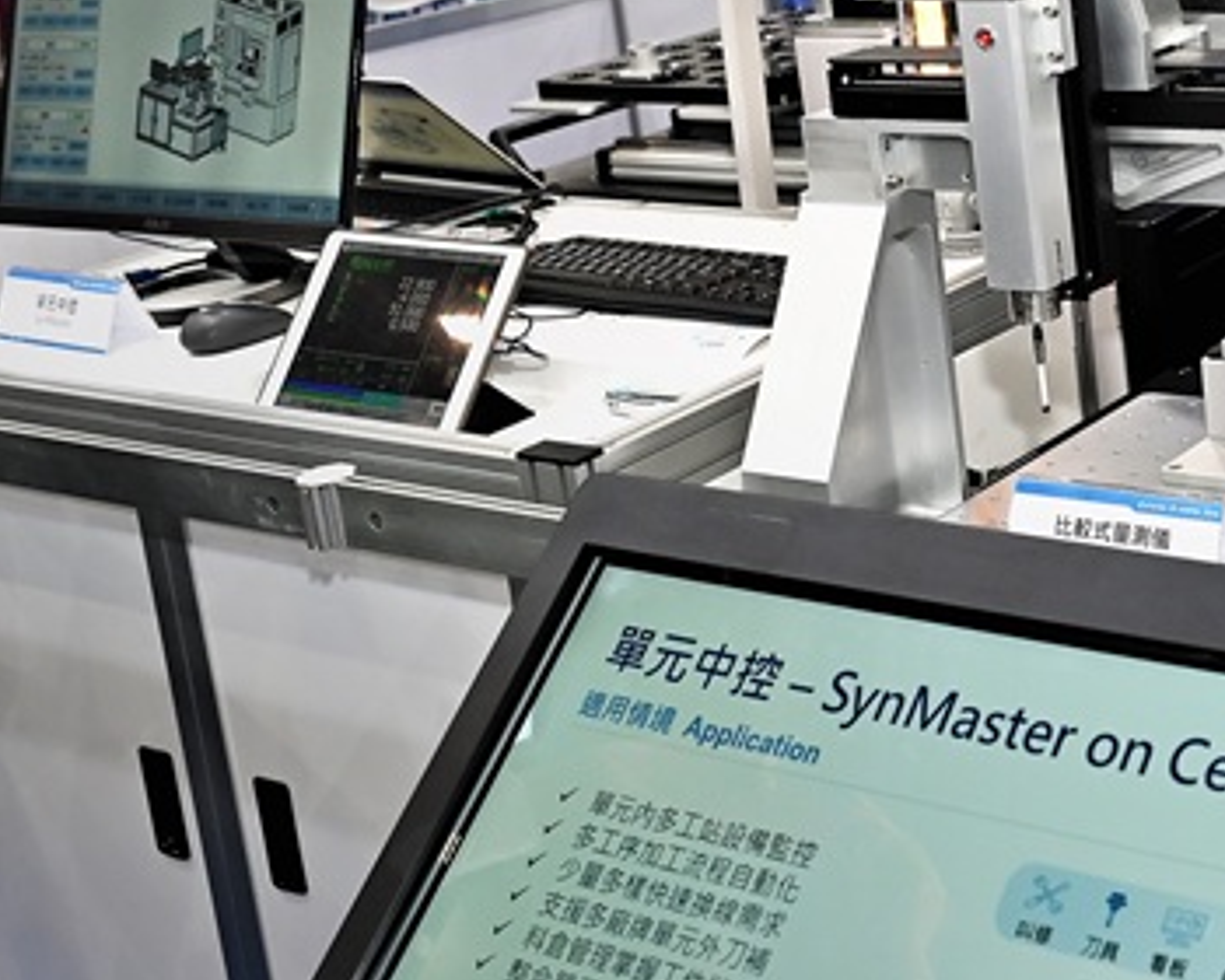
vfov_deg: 25.6
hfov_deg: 30.2
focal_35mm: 58
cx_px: 1236
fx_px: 2103
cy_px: 133
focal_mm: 24
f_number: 5
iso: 1000
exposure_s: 1/200
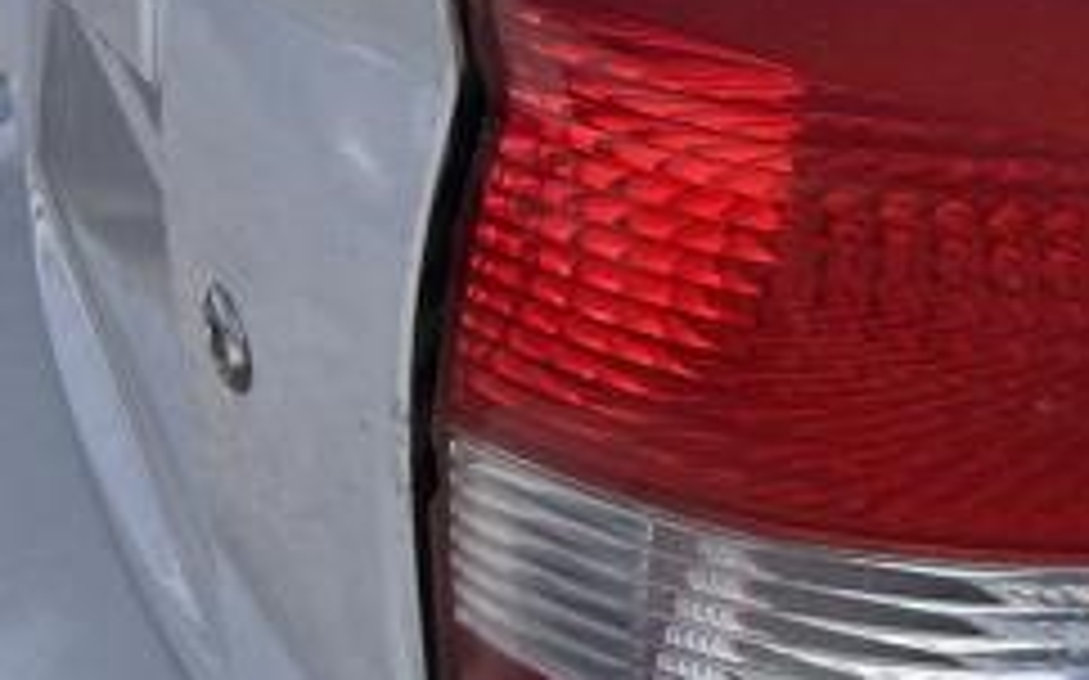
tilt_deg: -22.7
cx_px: 2124
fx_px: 4331
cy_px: 189
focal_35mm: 146
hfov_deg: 12.7
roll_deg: +2.3
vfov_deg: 9.0
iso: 50
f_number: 1.5
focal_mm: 5.7
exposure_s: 1/8000
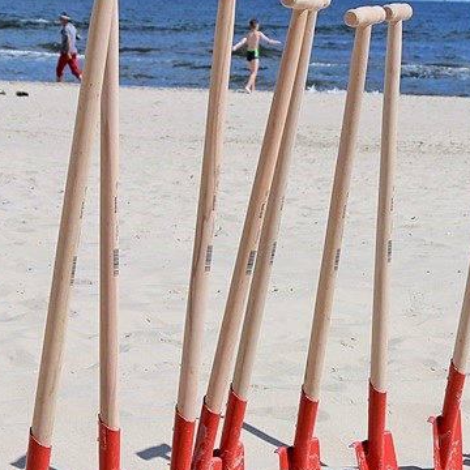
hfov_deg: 9.2
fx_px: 2903
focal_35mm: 189
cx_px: 313
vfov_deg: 9.3
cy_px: 250
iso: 100
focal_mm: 27.5
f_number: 5.6
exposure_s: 1/1000
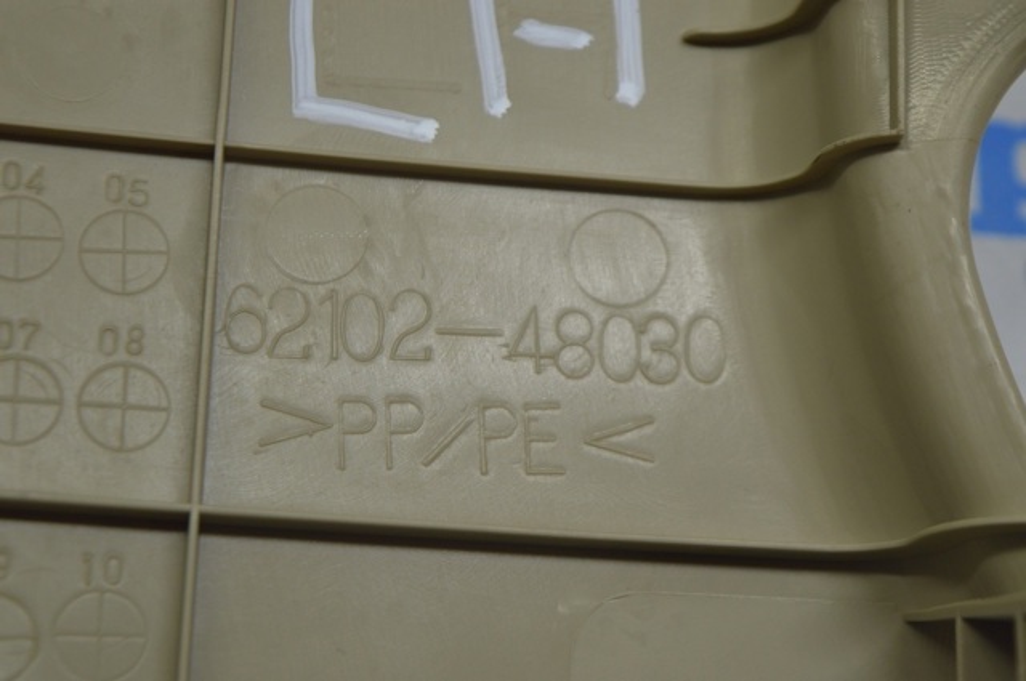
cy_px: 340
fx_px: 2348
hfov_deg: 24.6
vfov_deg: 16.5
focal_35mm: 82
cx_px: 513
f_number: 5.6
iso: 400
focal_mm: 55
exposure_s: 1/50
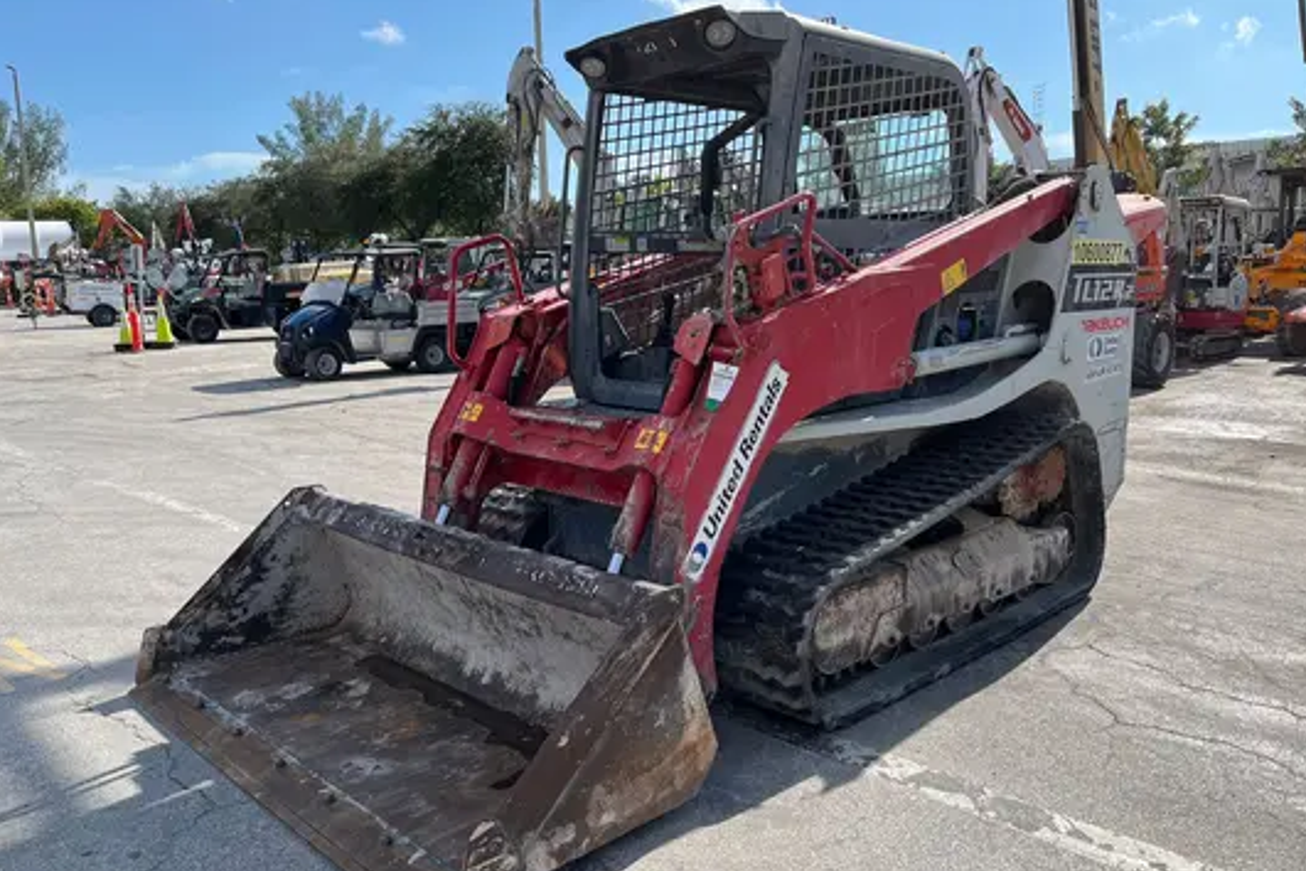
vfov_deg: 46.3
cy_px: 481
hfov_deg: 65.5
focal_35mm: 28
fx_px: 1016
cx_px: 671
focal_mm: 5.1
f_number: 1.6
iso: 50
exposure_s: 1/2571
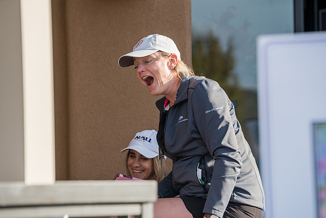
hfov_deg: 12.8
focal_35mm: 160
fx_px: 1449
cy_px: 109
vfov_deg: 8.6
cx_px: 163
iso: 500
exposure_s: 1/2000
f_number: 4.5
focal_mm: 160
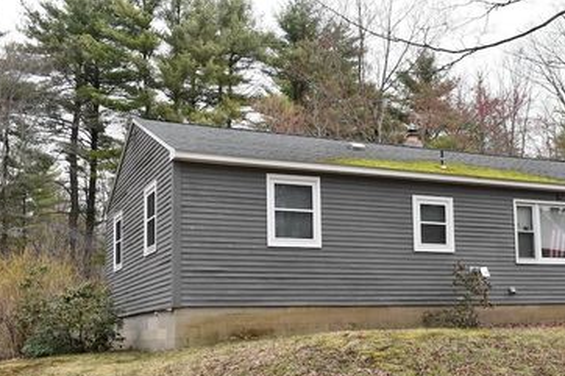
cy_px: 258
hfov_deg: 40.8
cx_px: 381
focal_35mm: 48
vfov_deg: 28.0
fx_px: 748
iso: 200
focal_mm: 23
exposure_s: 1/250
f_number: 8
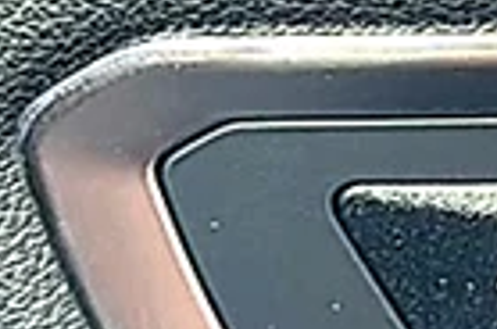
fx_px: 3113
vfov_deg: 6.0
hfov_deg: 8.8
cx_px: 862
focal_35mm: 226
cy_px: 274
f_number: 1.78
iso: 125
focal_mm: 6.86
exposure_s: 1/80
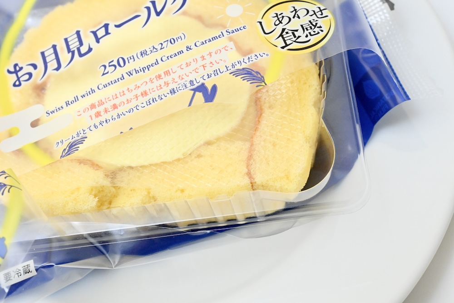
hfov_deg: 33.4
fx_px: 757
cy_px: 152
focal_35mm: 60
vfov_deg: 22.6
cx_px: 227
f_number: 13
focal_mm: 60
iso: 6400
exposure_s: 1/200
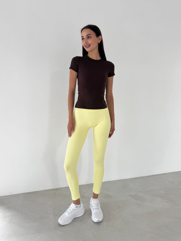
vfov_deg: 71.6
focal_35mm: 24
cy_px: 120
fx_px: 167
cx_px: 90
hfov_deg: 56.8
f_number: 1.78
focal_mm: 6.76
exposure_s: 1/121
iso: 64
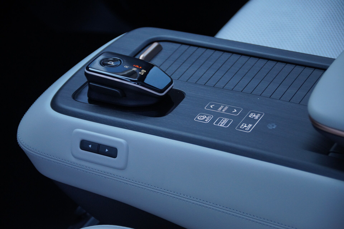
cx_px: 172
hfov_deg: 18.2
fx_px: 1074
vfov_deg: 12.2
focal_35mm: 112
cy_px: 114
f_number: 5.6
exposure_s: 1/125
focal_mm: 75
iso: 640
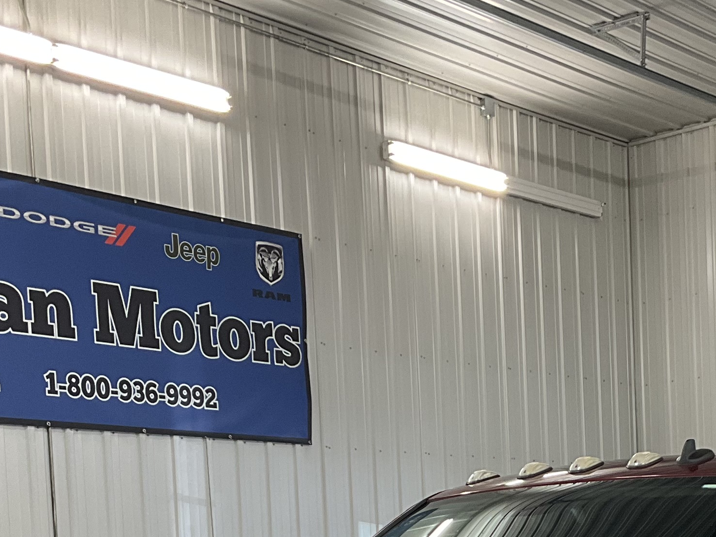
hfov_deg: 24.6
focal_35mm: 79
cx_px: 488
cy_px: 662
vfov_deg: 17.7
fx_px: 1634
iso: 64
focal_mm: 3
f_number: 1.8
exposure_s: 1/60
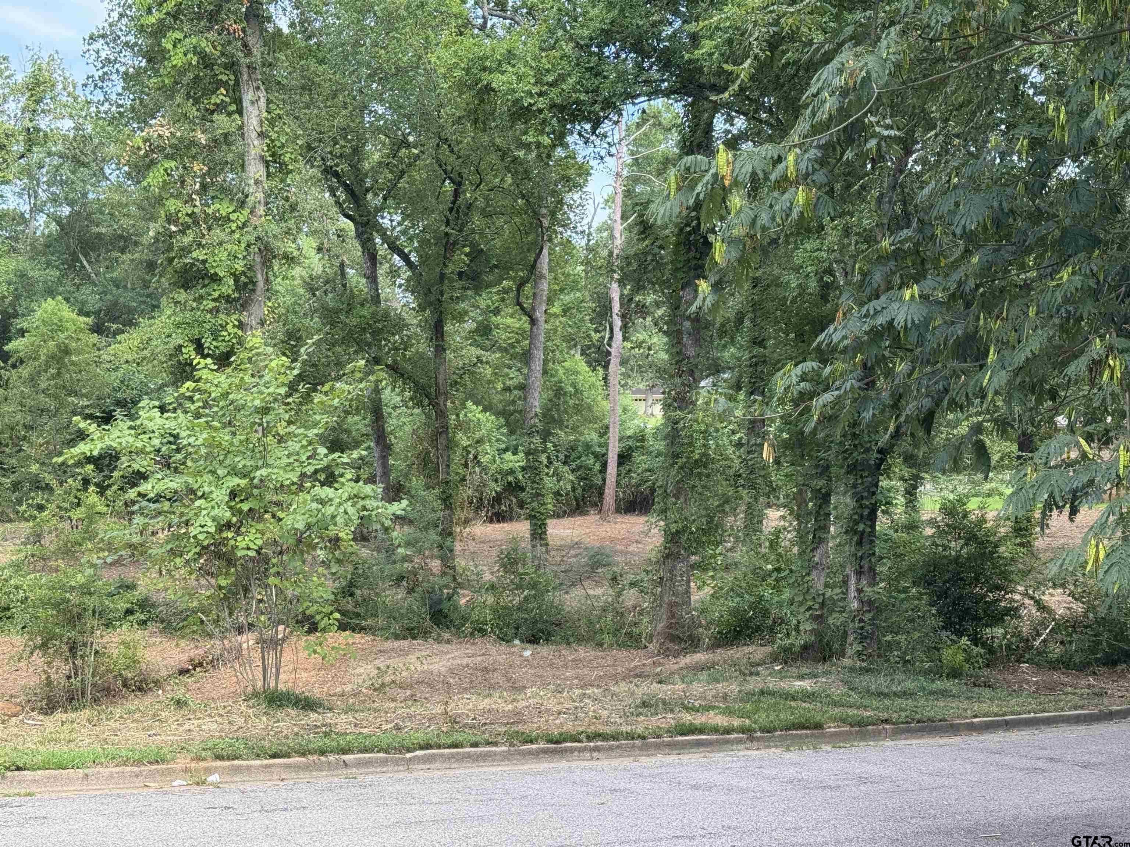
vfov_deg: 30.3
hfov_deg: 39.7
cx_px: 565
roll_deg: +0.2
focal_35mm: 48
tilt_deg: +0.5
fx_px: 1567
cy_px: 424
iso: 64
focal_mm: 6.76
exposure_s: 1/461
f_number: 1.78
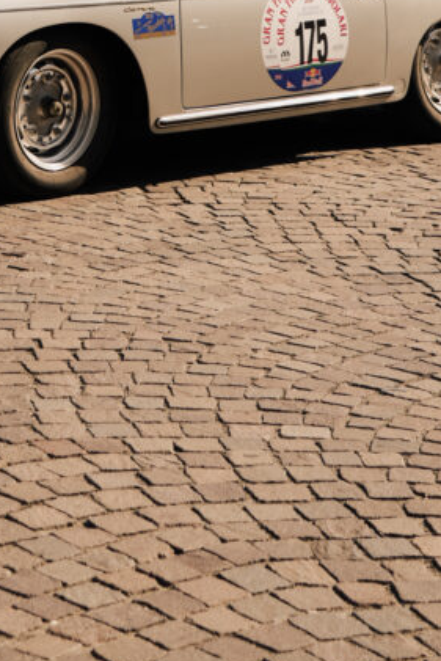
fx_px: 2075
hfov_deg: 11.9
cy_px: -305
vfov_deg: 16.6
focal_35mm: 113
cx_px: -92
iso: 100
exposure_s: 1/640
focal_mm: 34
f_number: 4
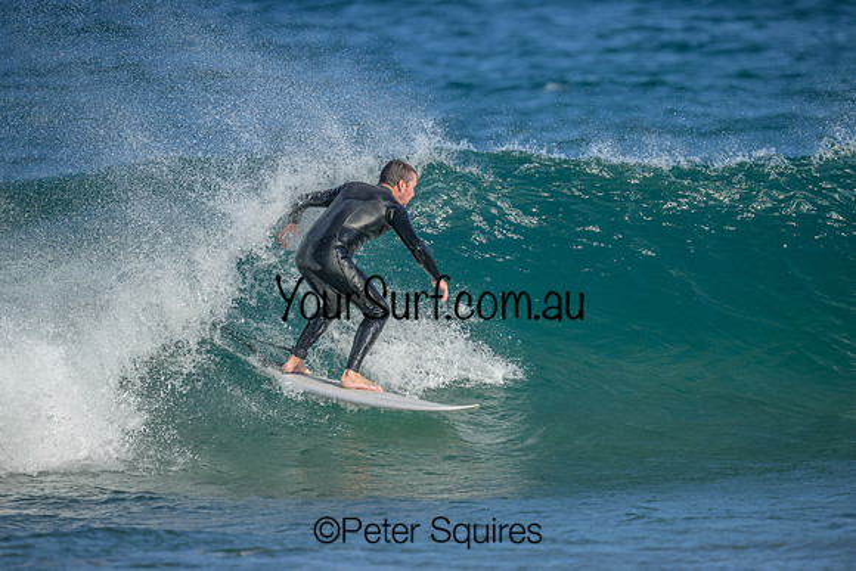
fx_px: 19026
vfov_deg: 1.7
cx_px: 428
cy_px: 286
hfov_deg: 2.6
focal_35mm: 800
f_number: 6.3
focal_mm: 800
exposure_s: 1/2000
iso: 450
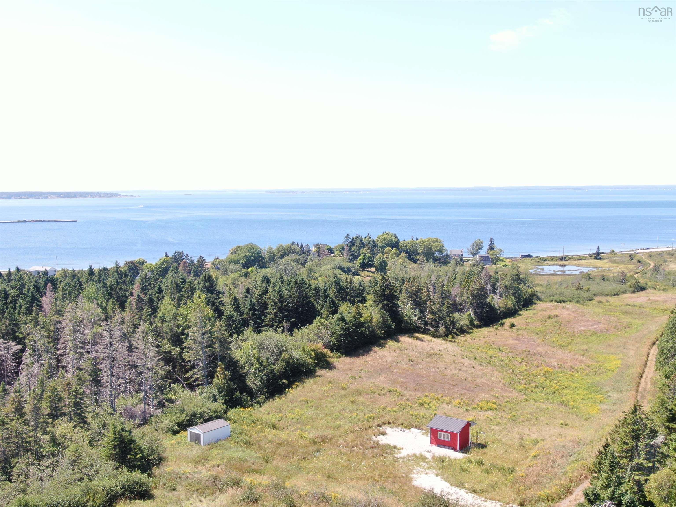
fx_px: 840
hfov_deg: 43.9
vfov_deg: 33.6
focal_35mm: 43
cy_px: 254
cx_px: 338
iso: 110
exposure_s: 1/320
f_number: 3.6
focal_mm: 7.55
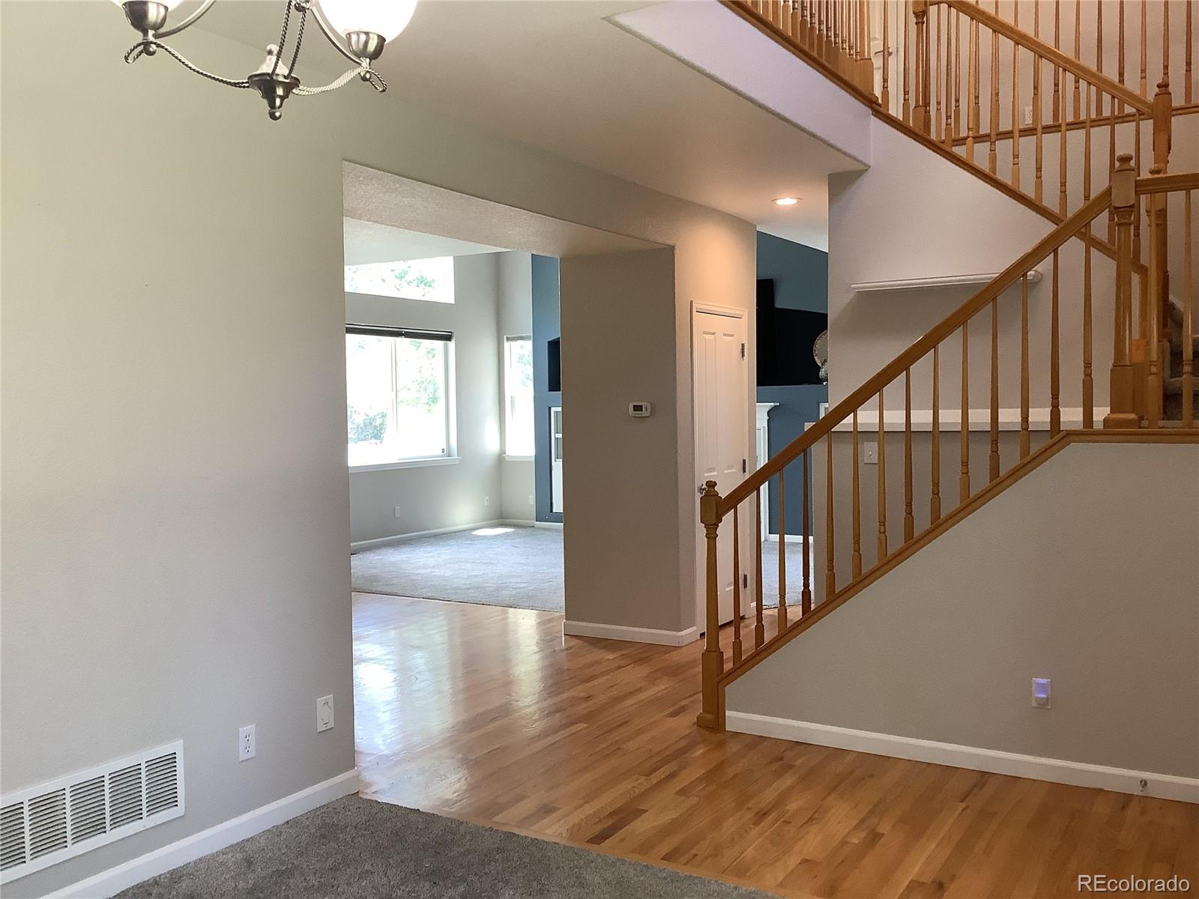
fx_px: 1074
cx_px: 600
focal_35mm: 31
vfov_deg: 45.4
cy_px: 450
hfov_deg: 58.4
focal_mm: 3.3
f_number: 2.4
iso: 100
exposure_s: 1/60
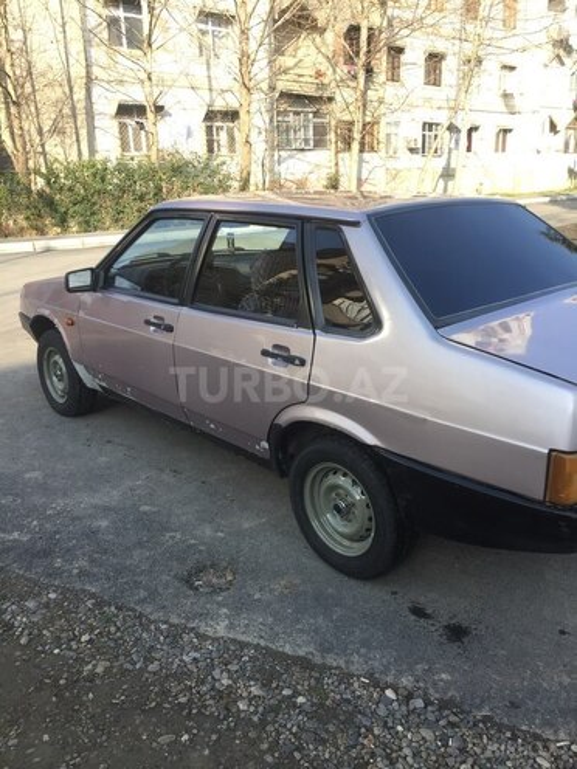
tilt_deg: -16.1
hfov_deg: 48.2
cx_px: 288
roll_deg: +2.2
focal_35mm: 29
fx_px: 645
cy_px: 384
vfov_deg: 61.7
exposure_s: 1/412
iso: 32
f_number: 2.2
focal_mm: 4.15
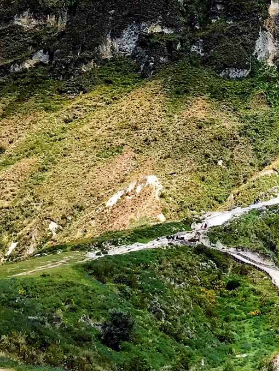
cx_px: 361
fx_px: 892
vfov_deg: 23.4
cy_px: 103
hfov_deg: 16.8
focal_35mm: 83
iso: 20
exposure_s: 1/1709
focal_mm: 3.99
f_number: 1.8
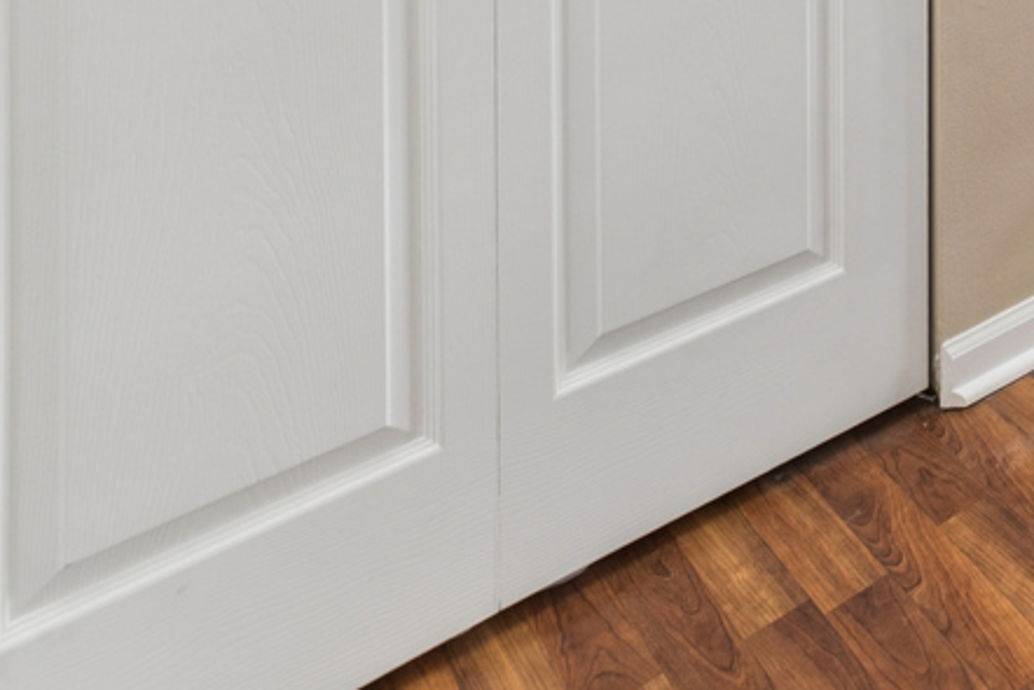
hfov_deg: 33.1
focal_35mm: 44
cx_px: 1338
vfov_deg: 21.2
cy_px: -531
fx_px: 1264
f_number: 10
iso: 200
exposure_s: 1/6
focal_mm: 12
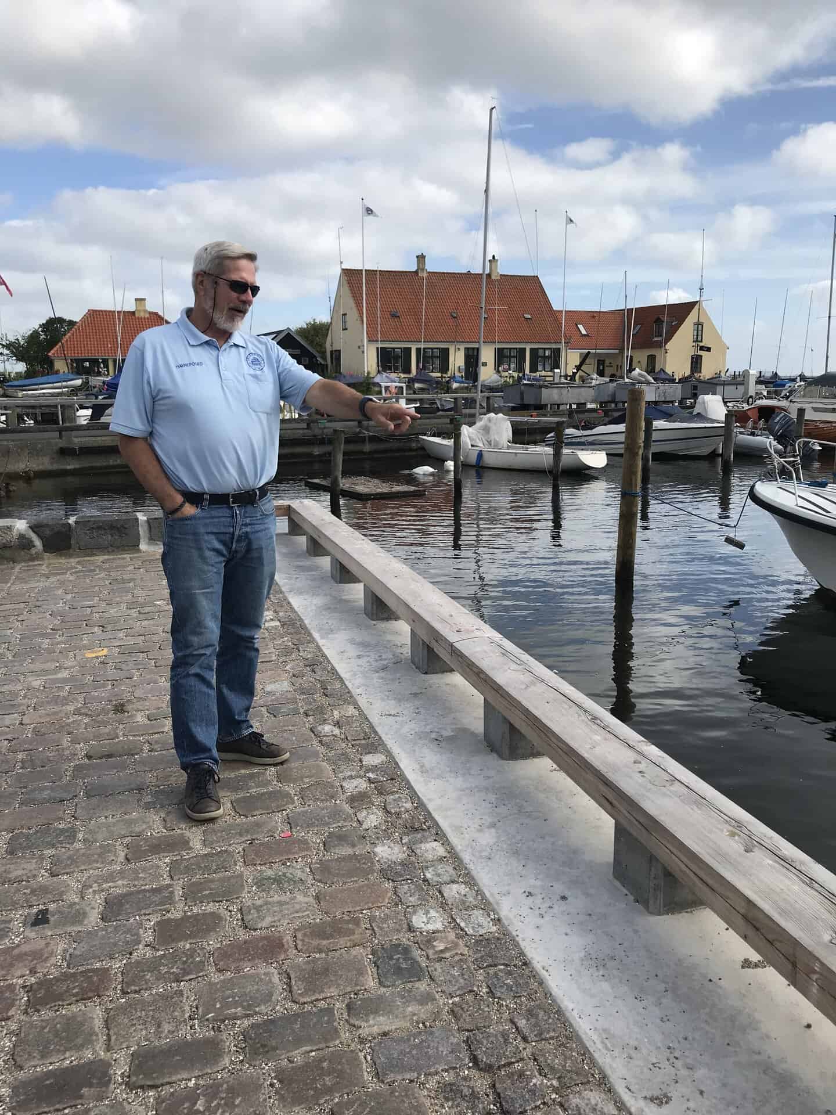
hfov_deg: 49.7
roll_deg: -0.3
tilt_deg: -9.1
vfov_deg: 63.4
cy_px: 558
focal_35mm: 28
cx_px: 418
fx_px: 902
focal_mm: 3.99
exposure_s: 1/2519
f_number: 1.8
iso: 20
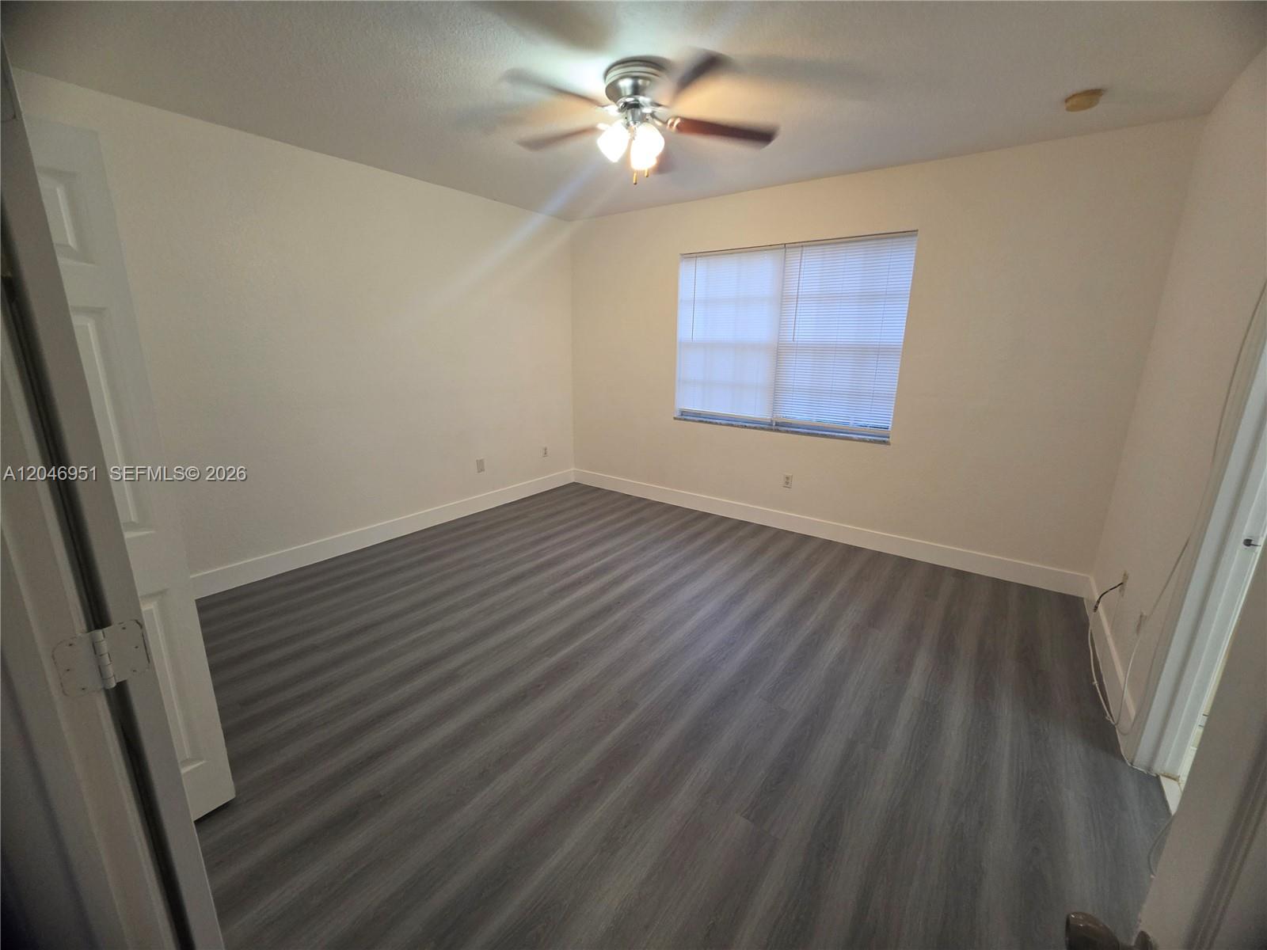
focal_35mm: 13
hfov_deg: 106.2
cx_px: 634
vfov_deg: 89.9
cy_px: 475
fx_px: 476
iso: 320
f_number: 1.9
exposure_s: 1/60
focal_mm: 2.2
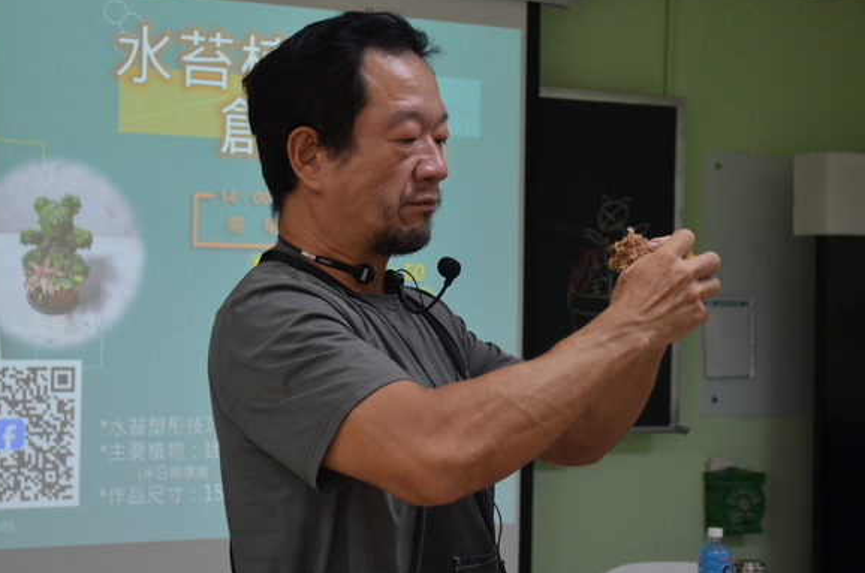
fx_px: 1655
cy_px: 230
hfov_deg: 29.3
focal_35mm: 69
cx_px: 385
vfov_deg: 19.6
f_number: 5.6
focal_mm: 38
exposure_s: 1/160
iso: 800
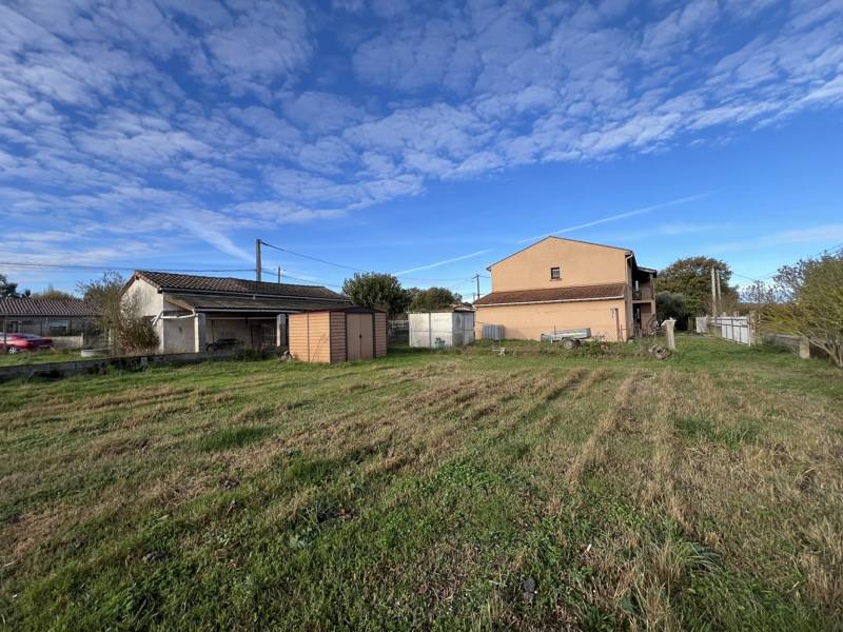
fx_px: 317
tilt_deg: -1.6
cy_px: 316
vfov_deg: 89.9
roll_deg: +1.6
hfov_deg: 106.2
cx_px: 422
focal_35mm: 13
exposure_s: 1/834
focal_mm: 1.57
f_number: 1.8
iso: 32
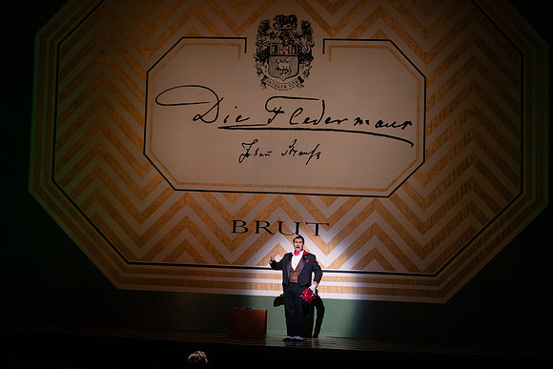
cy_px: 184
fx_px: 1075
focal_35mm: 70
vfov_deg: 19.5
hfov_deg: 28.8
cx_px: 276
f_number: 6.3
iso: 3200
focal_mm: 70
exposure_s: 1/400
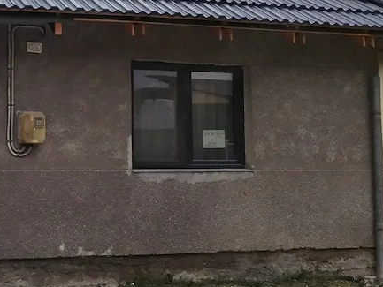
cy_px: 48
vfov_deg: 21.6
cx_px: -34
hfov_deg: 26.7
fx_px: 742
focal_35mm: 67
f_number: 1.8
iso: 100
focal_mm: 4.75
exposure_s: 1/2056
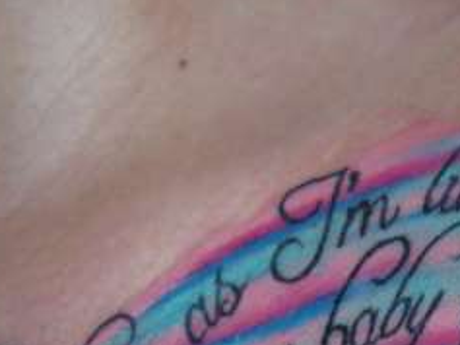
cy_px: 359
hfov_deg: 21.0
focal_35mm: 91
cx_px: 433
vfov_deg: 15.9
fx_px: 1210
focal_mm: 6
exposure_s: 1/64
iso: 80
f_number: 2.7
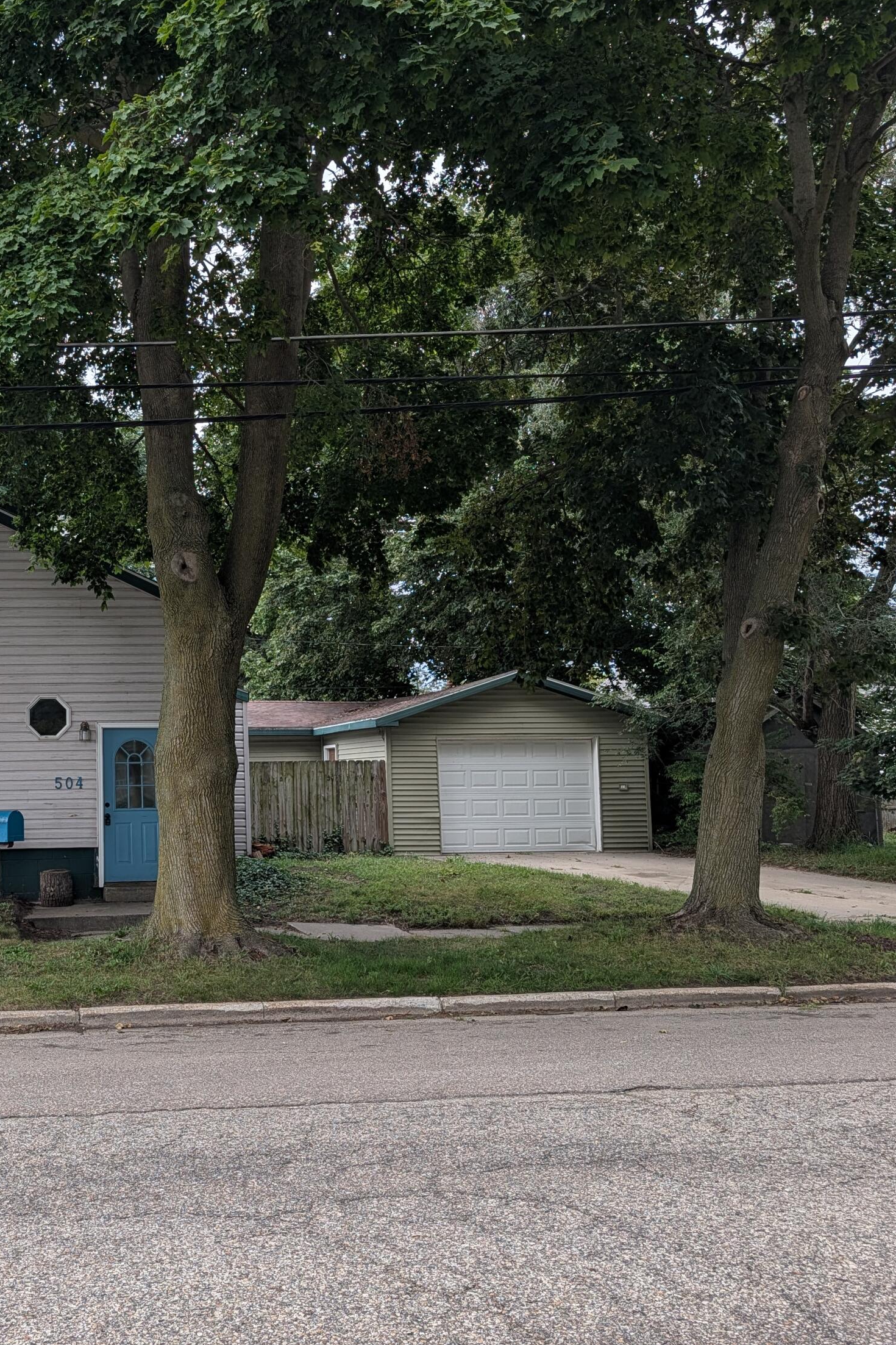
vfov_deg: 55.8
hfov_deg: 36.8
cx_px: 113
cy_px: 684
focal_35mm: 34
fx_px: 1269
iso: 17
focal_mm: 6.9
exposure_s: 1/563
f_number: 1.68
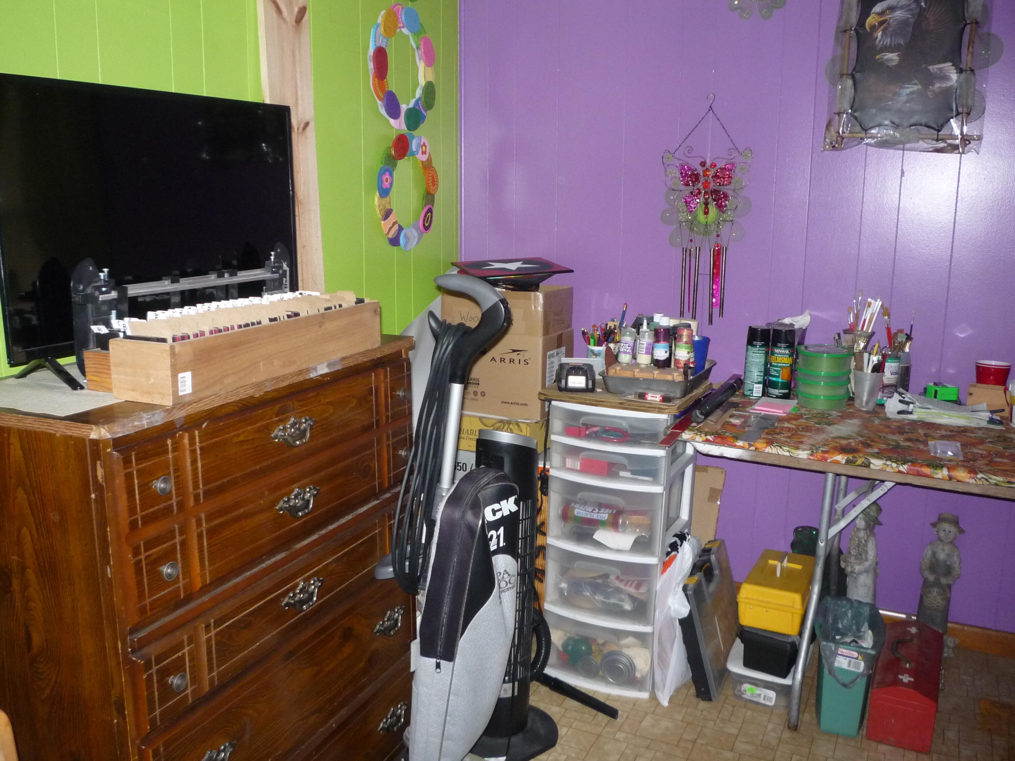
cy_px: 380
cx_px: 508
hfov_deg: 56.8
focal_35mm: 32
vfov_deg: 44.2
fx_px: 938
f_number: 3.3
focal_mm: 5.2
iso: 320
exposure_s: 1/30
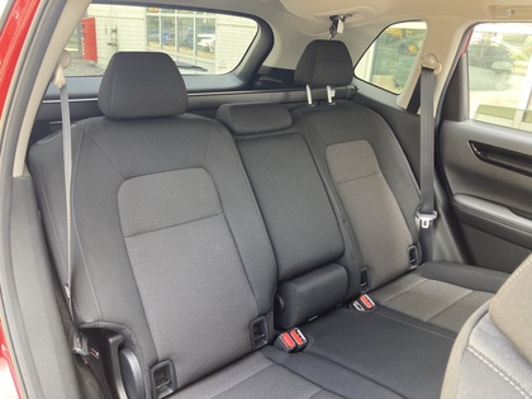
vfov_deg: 49.7
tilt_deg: -21.3
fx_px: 430
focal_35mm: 28
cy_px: 200
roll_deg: -4.8
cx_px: 266
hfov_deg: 63.4
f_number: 1.8
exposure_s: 1/78
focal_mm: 3.99
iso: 80
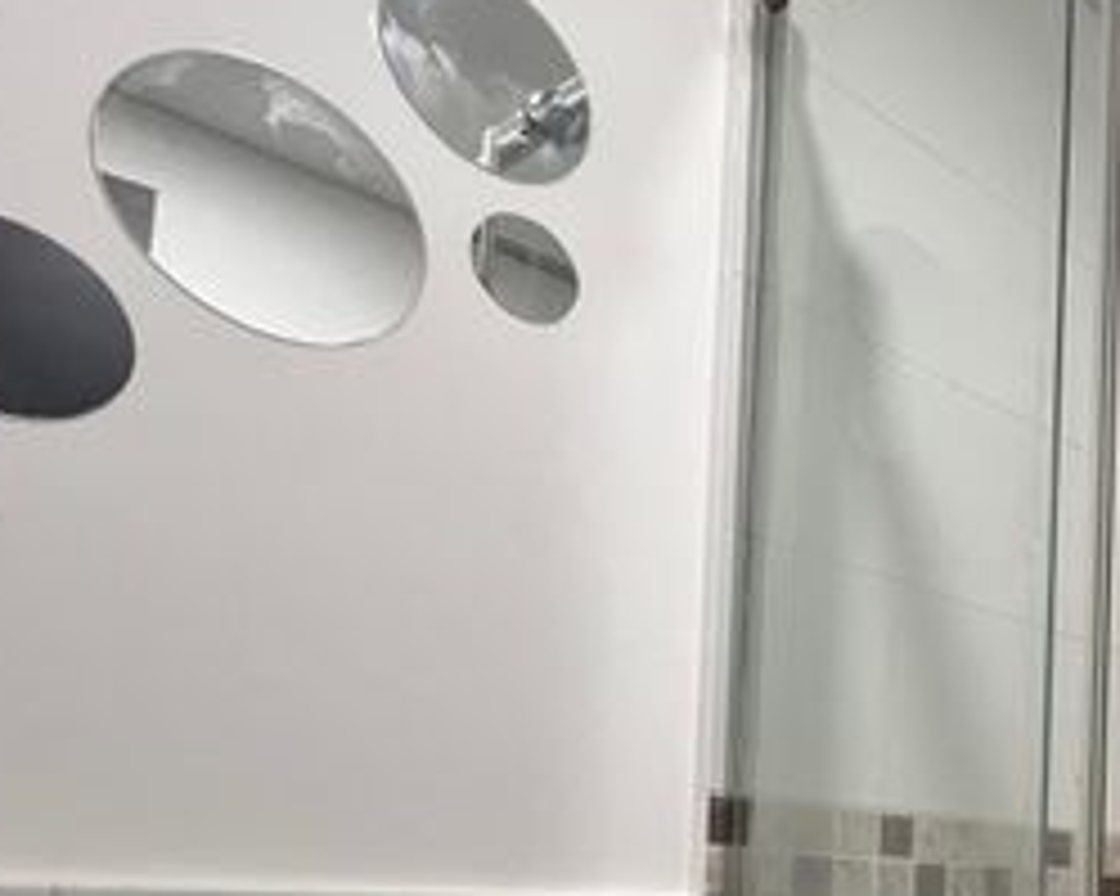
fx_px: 1127
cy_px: 855
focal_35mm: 34
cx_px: 1289
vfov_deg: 39.2
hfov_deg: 40.3
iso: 250
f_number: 1.8
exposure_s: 1/60
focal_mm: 1.57
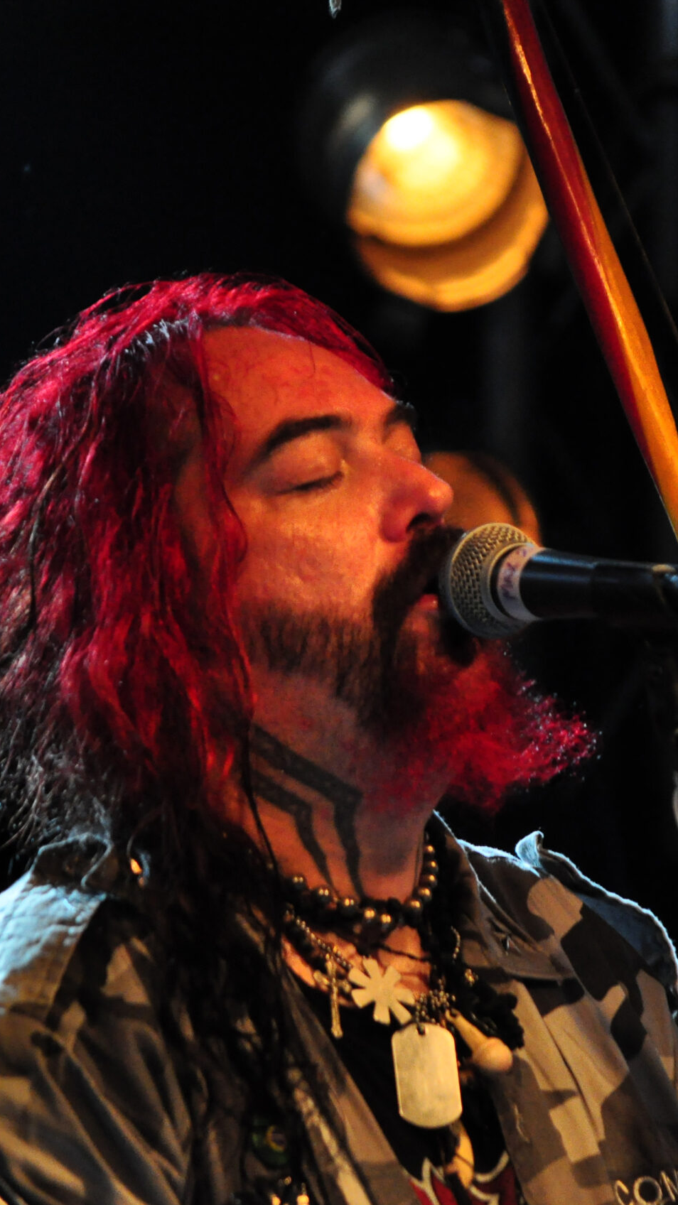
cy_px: 602
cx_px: 365
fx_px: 9237
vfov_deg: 7.5
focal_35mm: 289
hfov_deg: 4.2
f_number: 4.8
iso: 2000
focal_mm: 122
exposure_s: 1/60
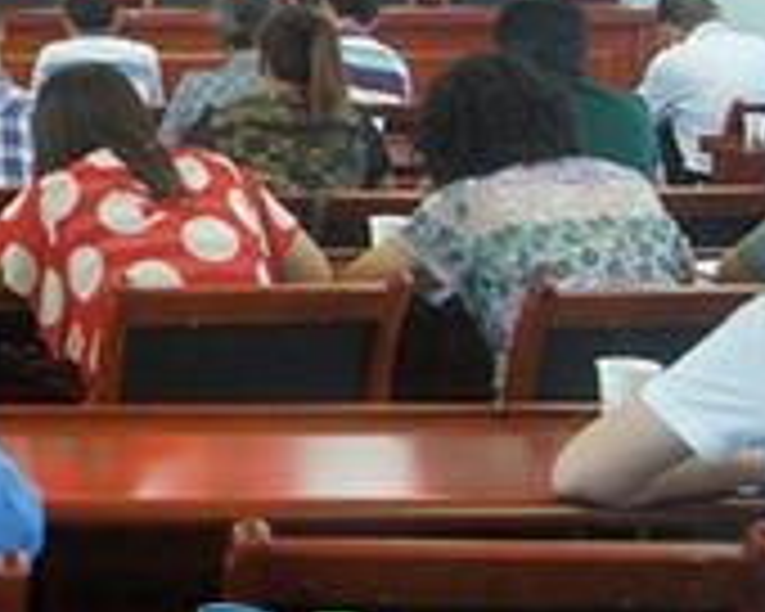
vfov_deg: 16.6
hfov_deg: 18.9
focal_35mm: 91
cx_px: -328
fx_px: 2060
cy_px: 34
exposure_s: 1/40
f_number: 4
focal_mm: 20
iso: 1000
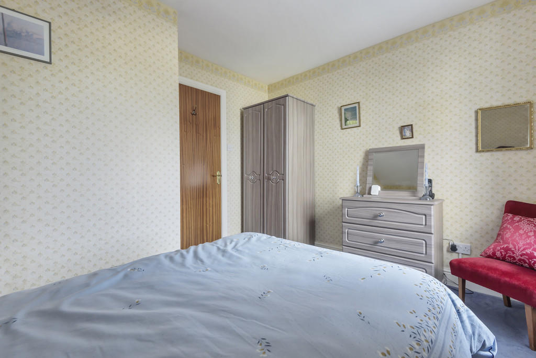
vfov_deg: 73.8
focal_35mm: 16
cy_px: 179
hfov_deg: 96.7
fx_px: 238
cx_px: 268
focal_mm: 16
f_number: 8
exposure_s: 1/10
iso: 250
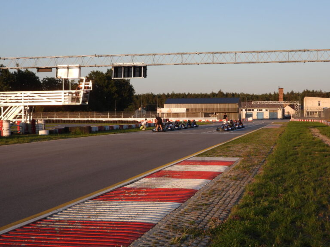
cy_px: 124
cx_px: 165
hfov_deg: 29.8
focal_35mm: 65
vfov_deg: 22.6
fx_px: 620
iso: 100
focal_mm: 11.7
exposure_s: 1/500
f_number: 3.5
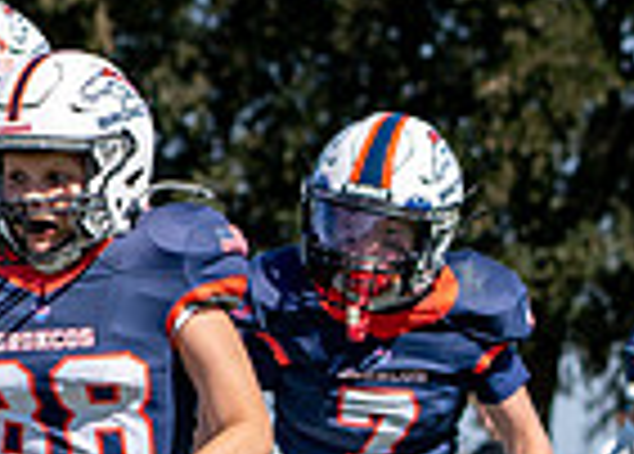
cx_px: -510
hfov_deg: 3.9
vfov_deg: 2.8
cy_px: 491
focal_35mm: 519
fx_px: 9354
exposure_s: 1/2500
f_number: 4.5
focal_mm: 100
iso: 250
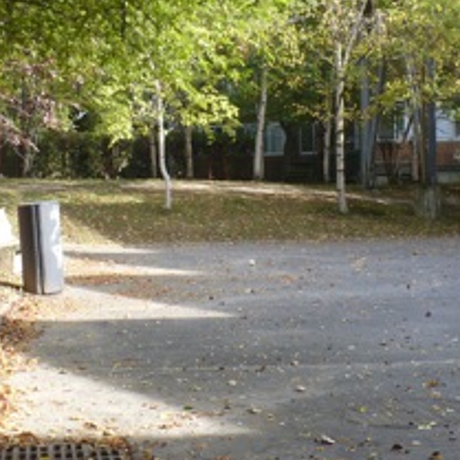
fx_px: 1037
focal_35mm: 69
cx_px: 222
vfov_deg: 24.9
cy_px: 167
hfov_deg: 25.0
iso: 100
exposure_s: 1/200
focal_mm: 6.1
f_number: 2.8
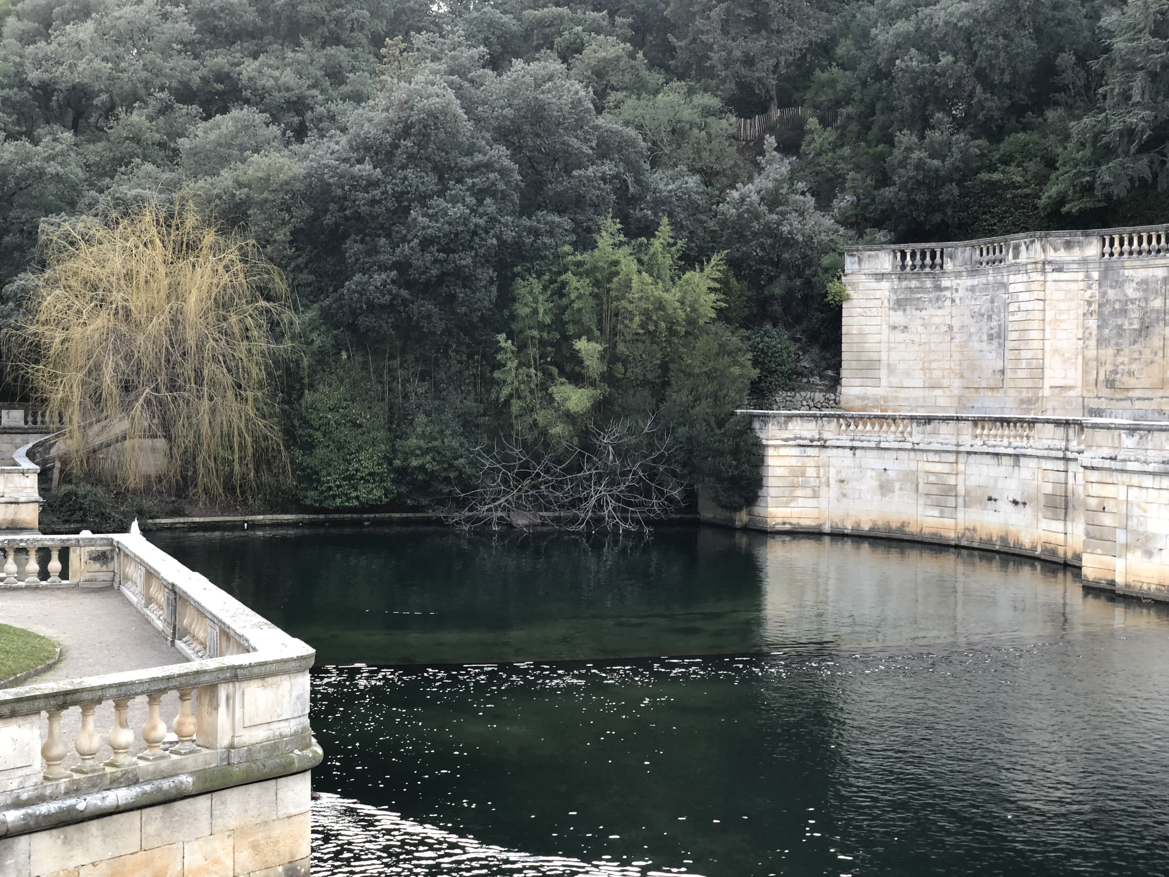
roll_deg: -0.3
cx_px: 584
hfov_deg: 36.8
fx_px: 1756
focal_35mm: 52
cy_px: 438
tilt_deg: -1.1
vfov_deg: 28.0
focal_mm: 6
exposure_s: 1/50
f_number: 2.4
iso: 40
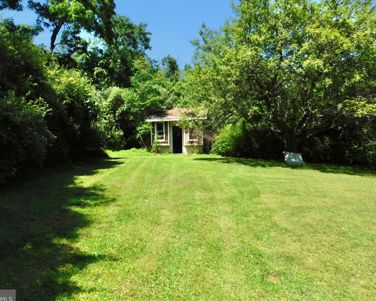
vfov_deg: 54.9
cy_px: 144
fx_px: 289
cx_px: 180
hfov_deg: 66.0
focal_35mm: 26
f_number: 3
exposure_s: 1/1500
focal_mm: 4
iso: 125
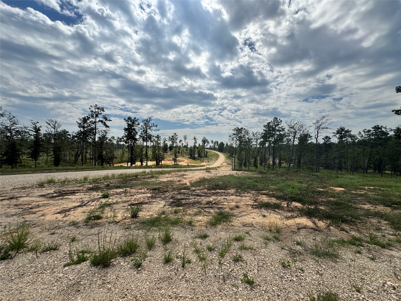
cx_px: 200
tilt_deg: -1.5
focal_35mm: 14
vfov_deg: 85.7
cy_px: 150
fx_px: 162
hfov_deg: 102.1
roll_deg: -0.1
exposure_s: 1/4132
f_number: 2.2
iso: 40
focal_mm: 2.22
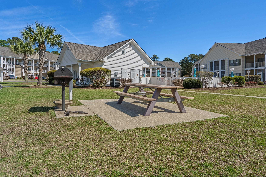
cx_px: 133
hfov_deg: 84.0
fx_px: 148
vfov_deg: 61.9
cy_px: 88
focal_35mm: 20
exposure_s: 1/60
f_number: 8
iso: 125
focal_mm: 20
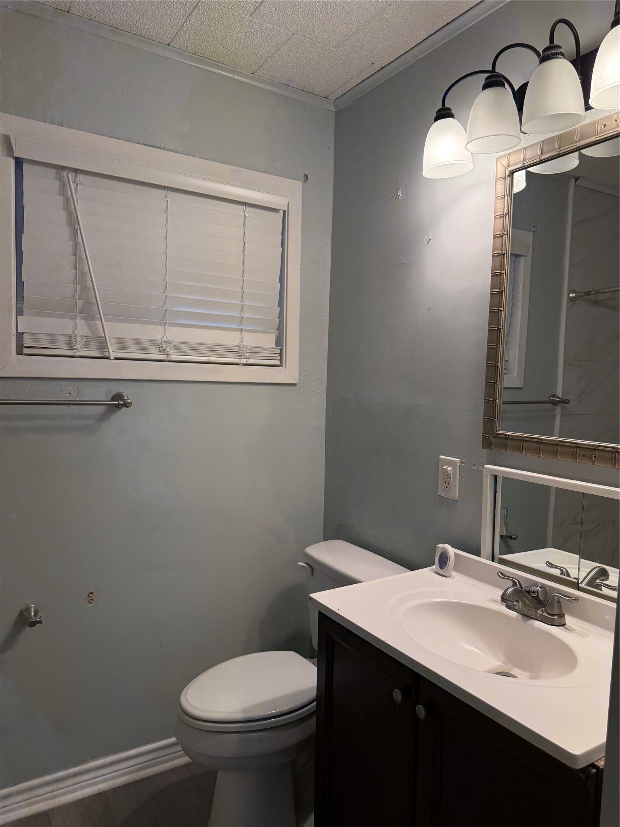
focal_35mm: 24
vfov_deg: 71.6
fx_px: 573
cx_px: 310
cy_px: 414
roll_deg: -2.5
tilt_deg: -3.4
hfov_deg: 56.8
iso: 200
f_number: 1.78
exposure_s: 1/125
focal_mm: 6.76
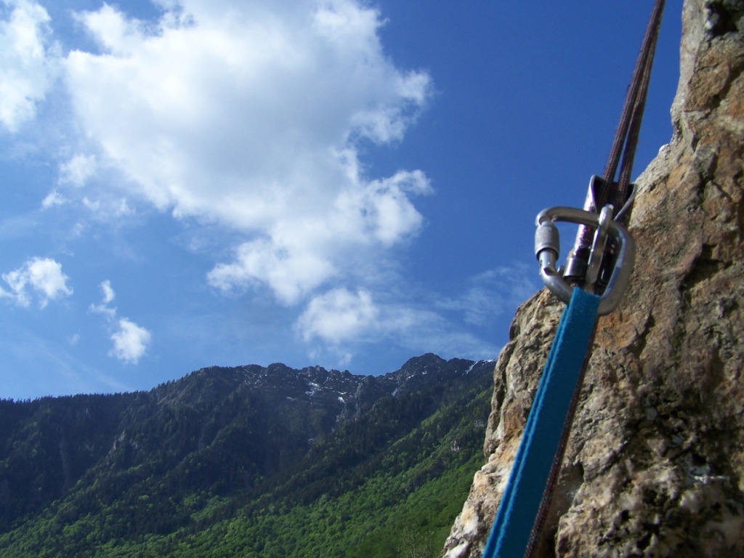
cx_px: 372
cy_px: 279
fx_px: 817
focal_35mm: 38
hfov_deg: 49.0
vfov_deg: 37.7
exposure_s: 1/1000
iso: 80
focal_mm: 6.3
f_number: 4
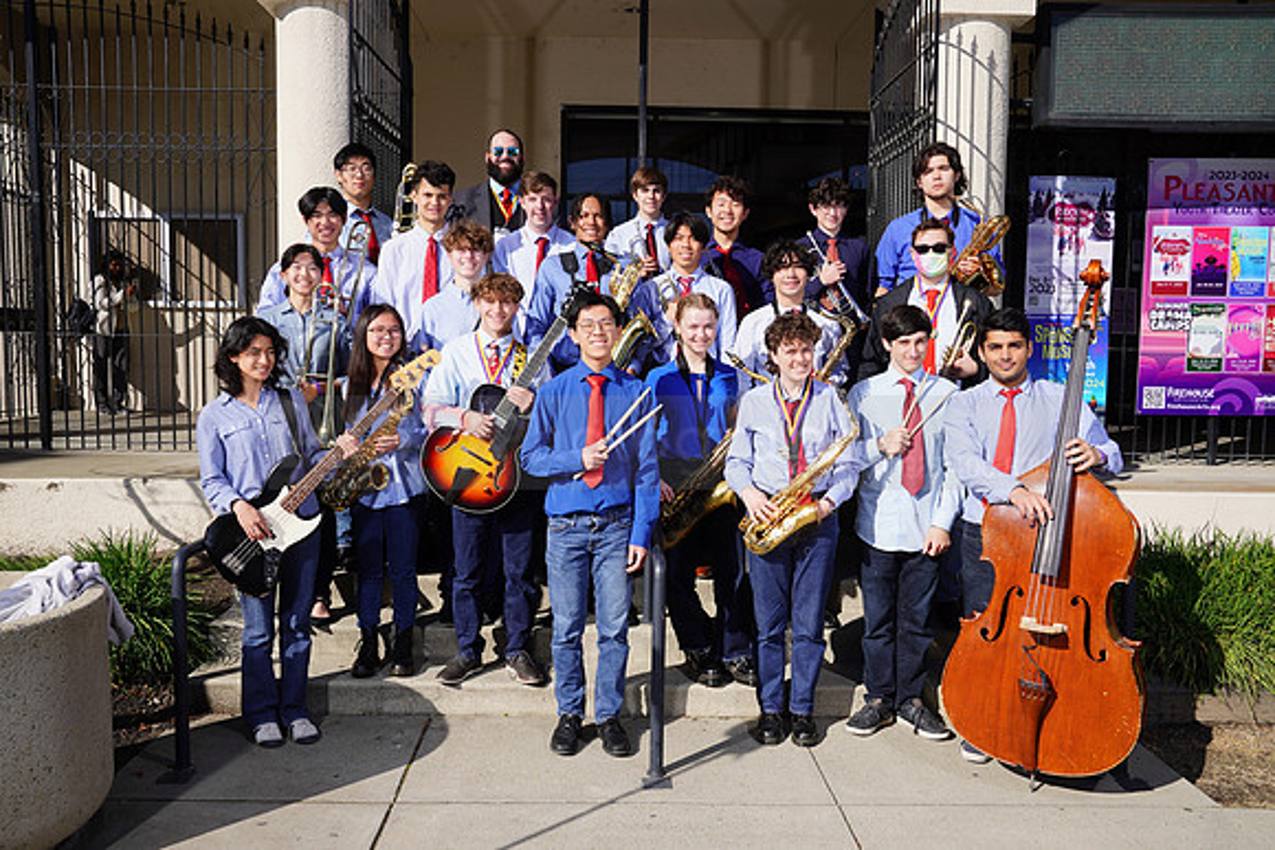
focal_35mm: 30
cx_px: 638
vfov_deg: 43.6
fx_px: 1063
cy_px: 425
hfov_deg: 61.9
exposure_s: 1/250
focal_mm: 30
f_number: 10
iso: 100
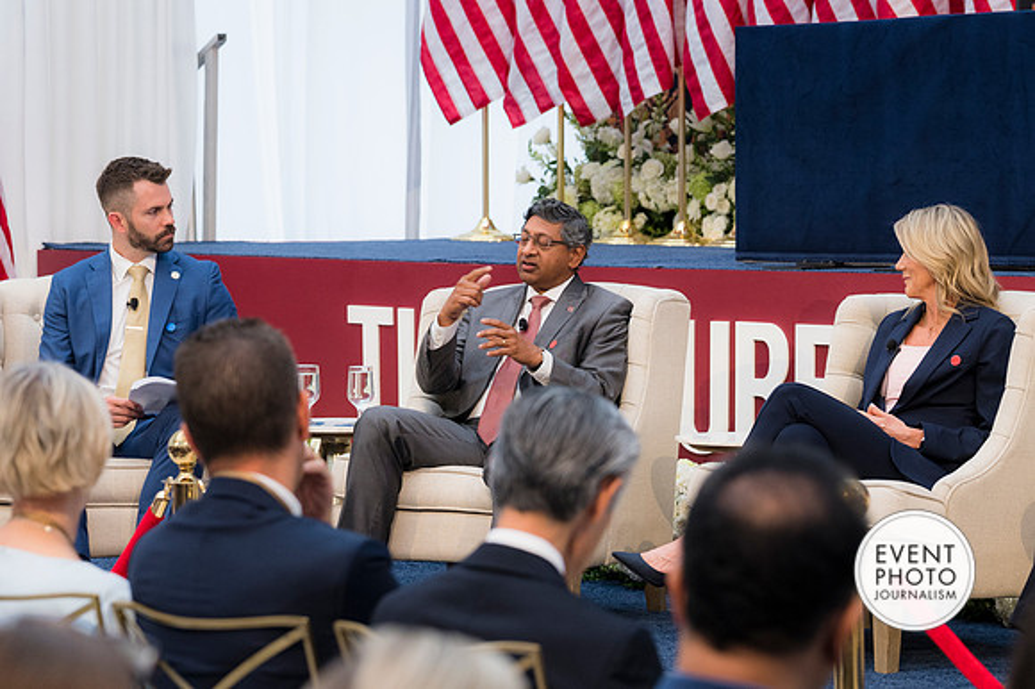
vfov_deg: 10.8
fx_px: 3649
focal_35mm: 127
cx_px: 518
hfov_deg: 16.1
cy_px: 344
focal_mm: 85
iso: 800
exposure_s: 1/160
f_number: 4
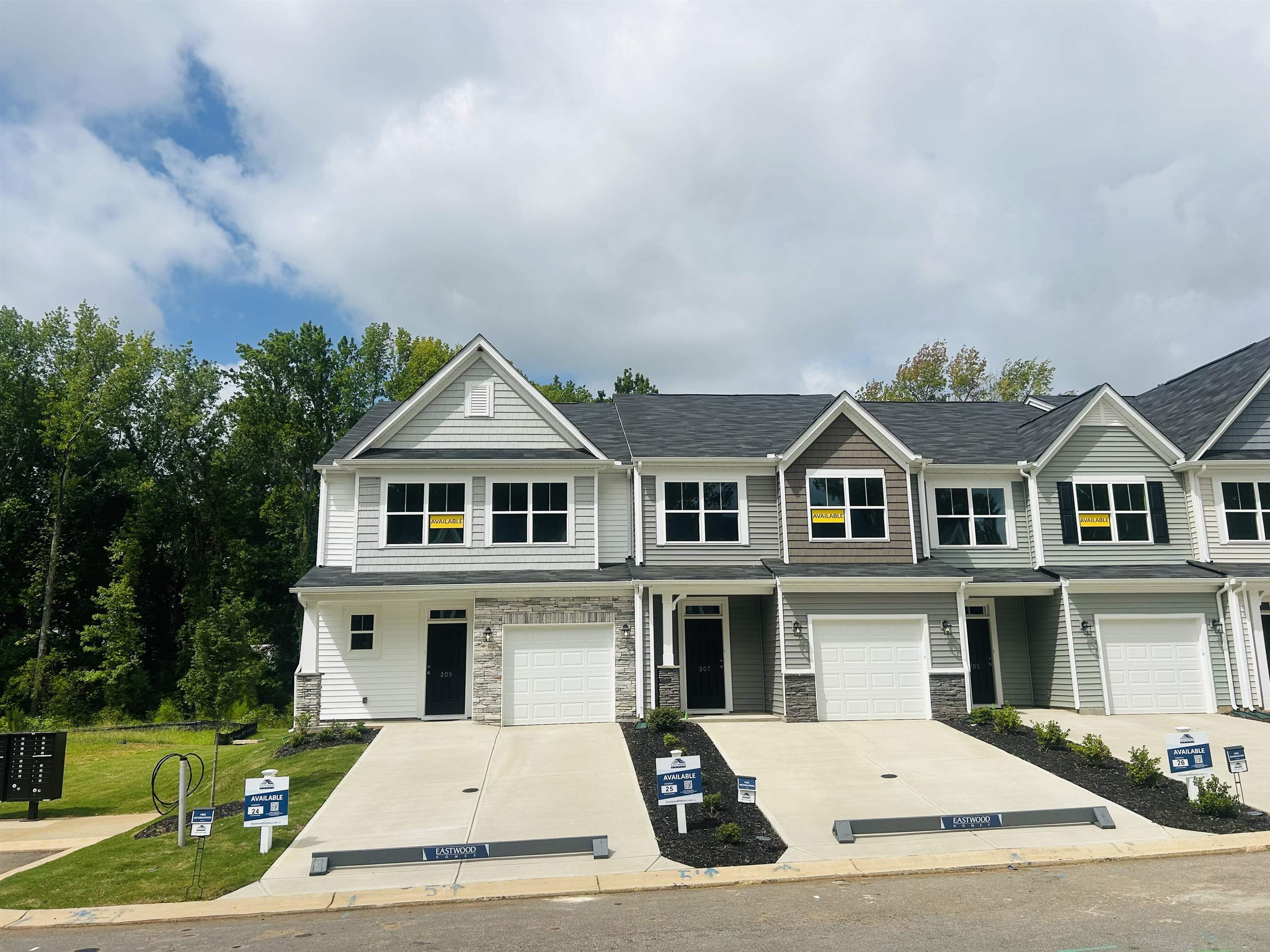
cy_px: 476
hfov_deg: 67.3
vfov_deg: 53.1
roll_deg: +1.0
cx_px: 635
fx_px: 954
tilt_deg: +11.1
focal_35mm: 26
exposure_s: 1/8000
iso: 50
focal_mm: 5.7
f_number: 1.5
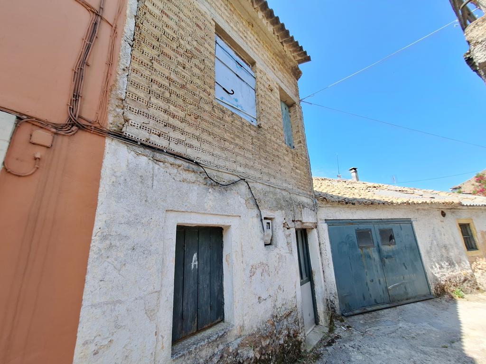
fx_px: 183
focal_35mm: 13
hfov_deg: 106.2
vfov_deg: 89.9
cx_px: 243
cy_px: 182
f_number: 2.2
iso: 40
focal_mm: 1.74
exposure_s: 1/808
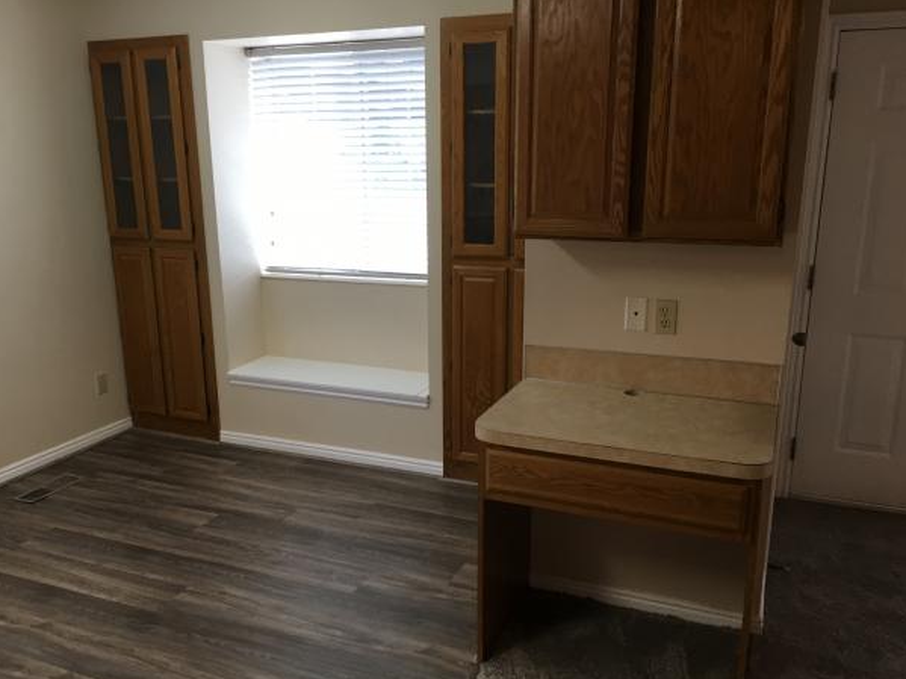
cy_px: 357
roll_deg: +0.1
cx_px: 430
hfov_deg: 58.3
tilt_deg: -13.2
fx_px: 811
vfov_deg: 45.4
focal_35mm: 31
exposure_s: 1/30
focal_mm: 4.15
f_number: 2.2
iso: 40
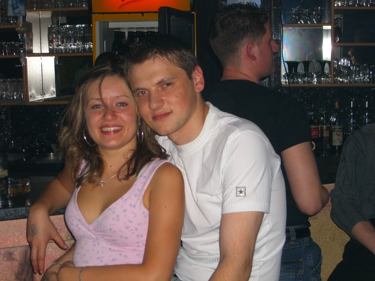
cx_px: 188
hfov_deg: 28.6
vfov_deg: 21.6
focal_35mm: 68
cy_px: 140
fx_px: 737
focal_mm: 14.2
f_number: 4
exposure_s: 1/60
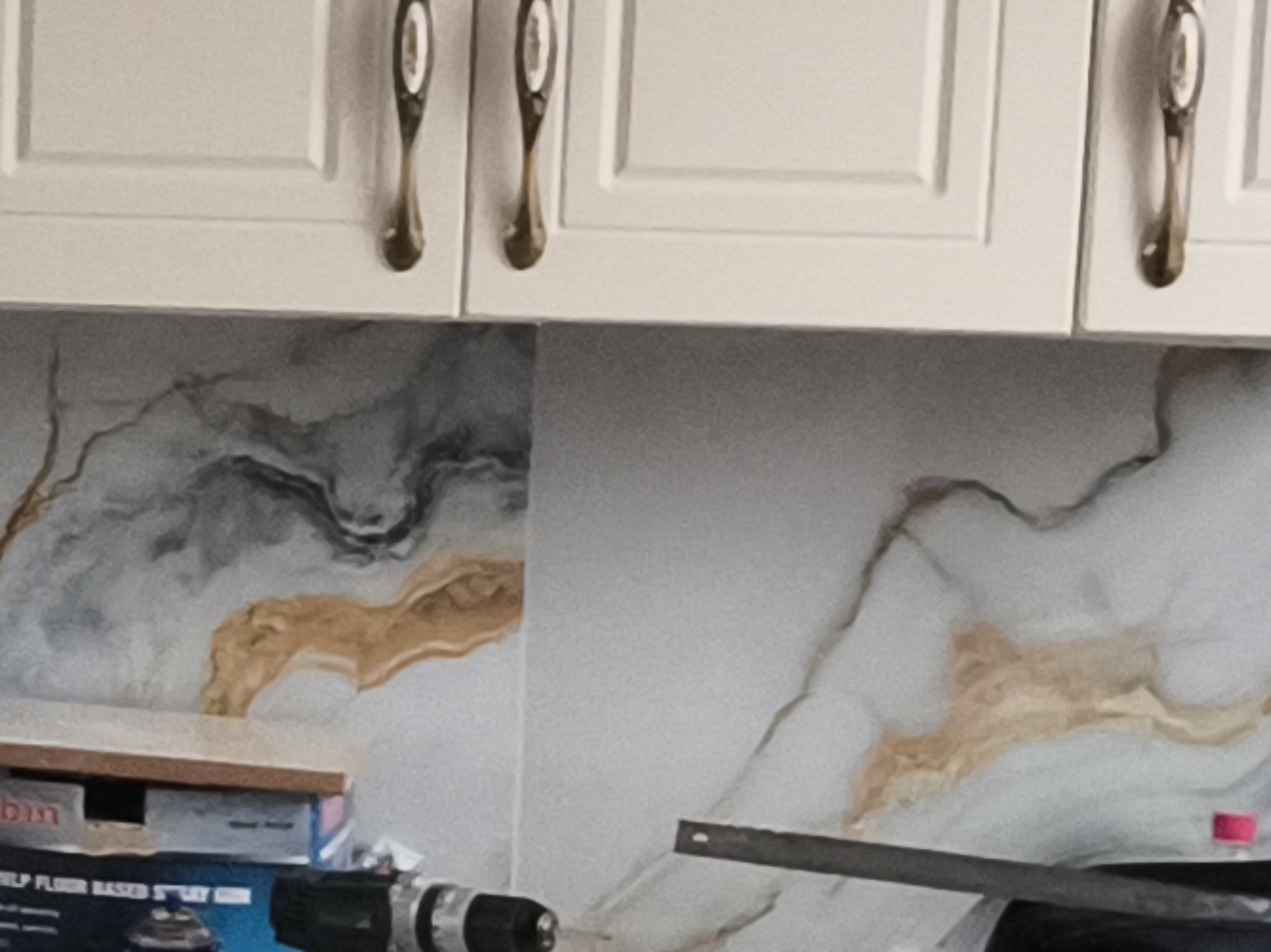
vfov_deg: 16.3
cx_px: -86
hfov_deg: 20.8
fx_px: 3304
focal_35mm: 90
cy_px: 712
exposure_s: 1/33.3
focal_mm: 1.91
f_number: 2.2
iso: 500
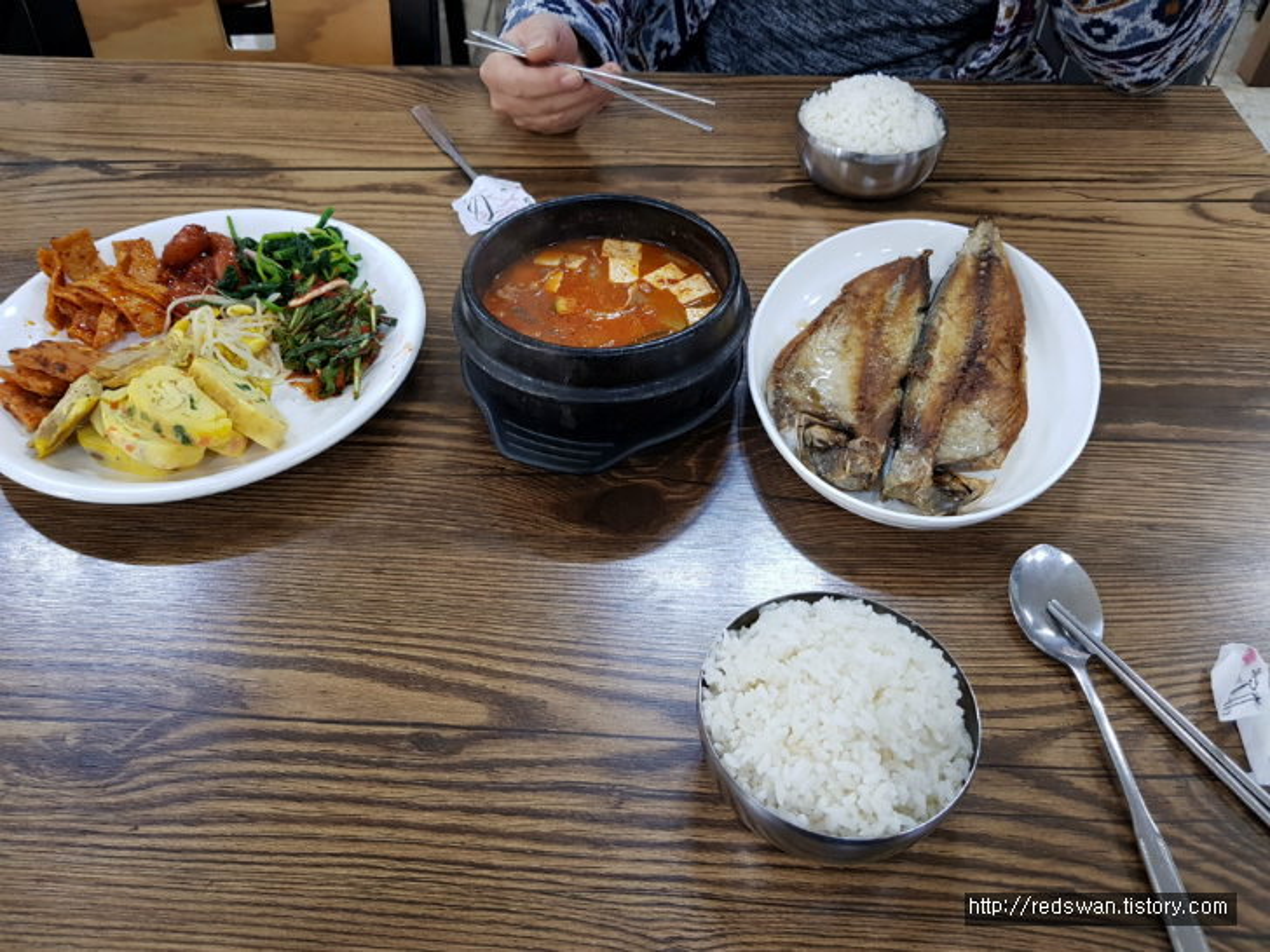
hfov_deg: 67.3
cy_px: 476
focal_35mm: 26
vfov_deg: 53.1
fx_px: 954
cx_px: 635
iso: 160
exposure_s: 1/40
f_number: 1.7
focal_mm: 4.2
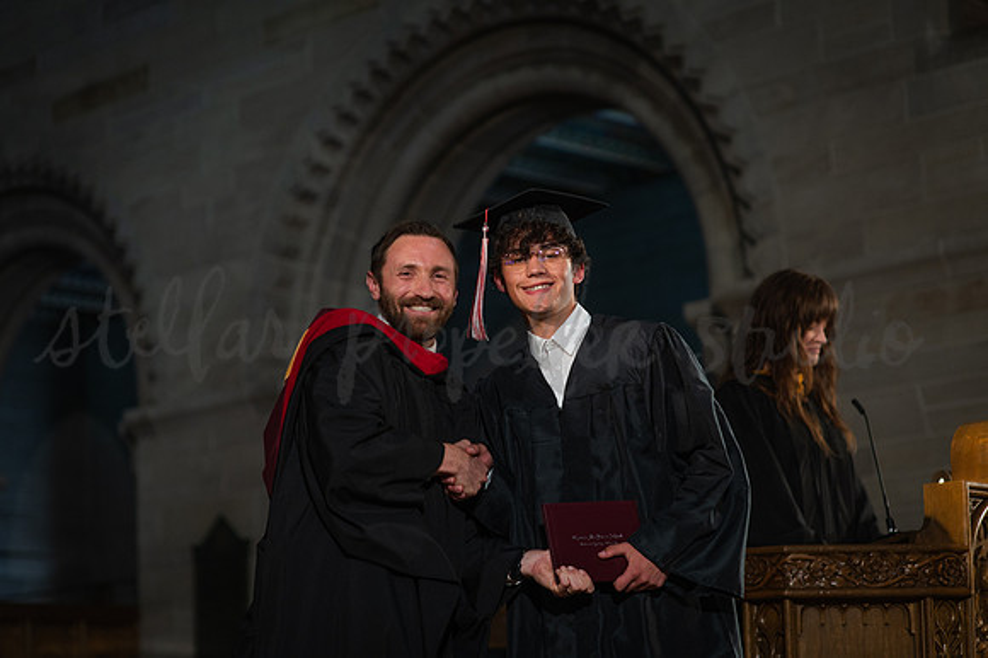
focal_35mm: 85
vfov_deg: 16.1
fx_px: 2331
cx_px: 494
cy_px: 329
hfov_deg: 23.9
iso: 1250
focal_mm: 85
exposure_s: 1/320
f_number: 2.5
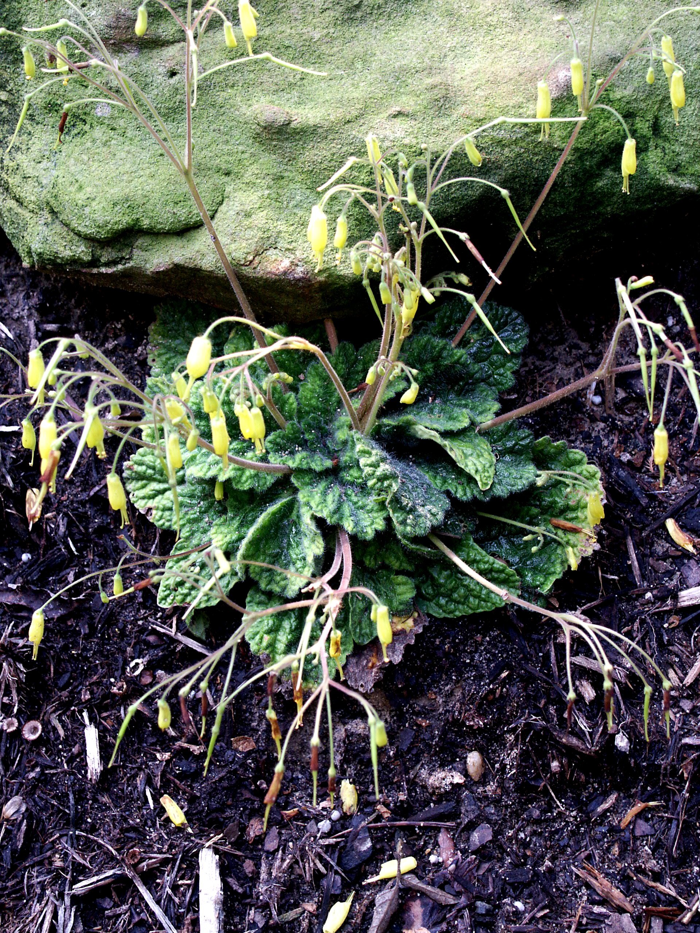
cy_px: 466
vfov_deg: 22.8
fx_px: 2319
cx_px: 350
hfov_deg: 17.2
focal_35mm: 86
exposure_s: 1/90
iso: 100
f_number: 3.5
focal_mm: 21.3
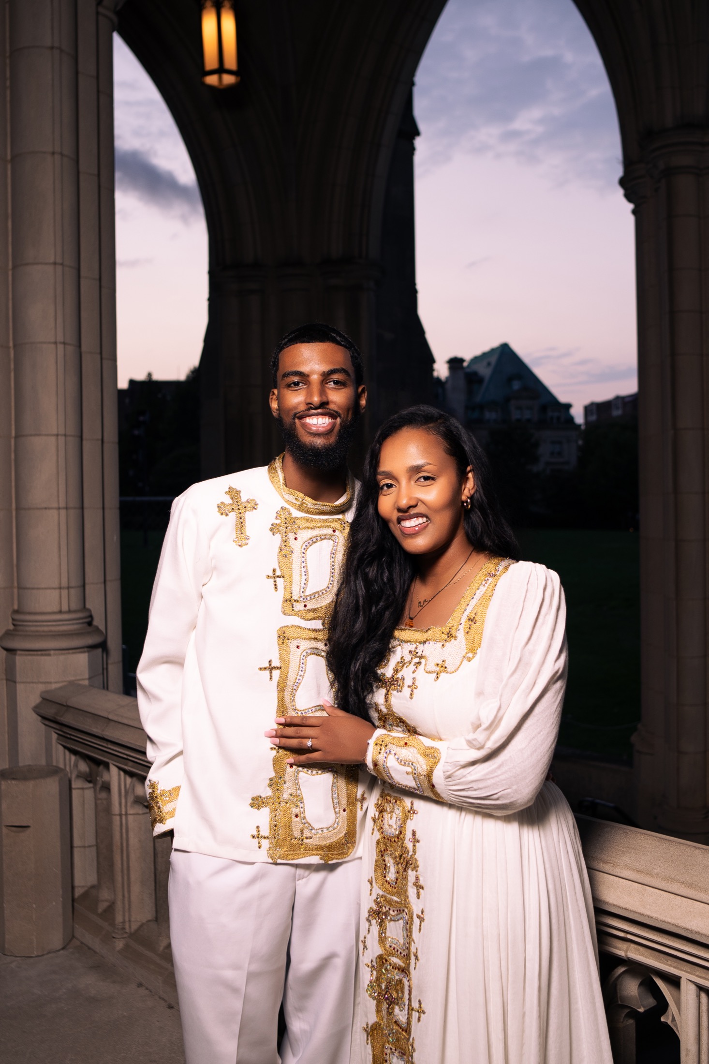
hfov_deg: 36.9
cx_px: 354
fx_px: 1064
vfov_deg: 53.1
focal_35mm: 36
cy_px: 532
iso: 100
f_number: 2.8
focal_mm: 24
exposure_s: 1/200
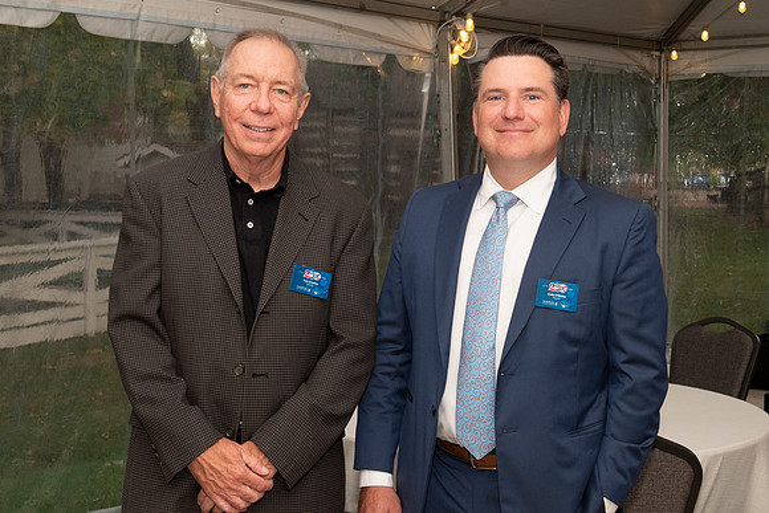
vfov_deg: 23.8
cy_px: 256
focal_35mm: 57
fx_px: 1218
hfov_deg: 35.0
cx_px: 384
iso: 1600
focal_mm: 38
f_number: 11
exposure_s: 1/125
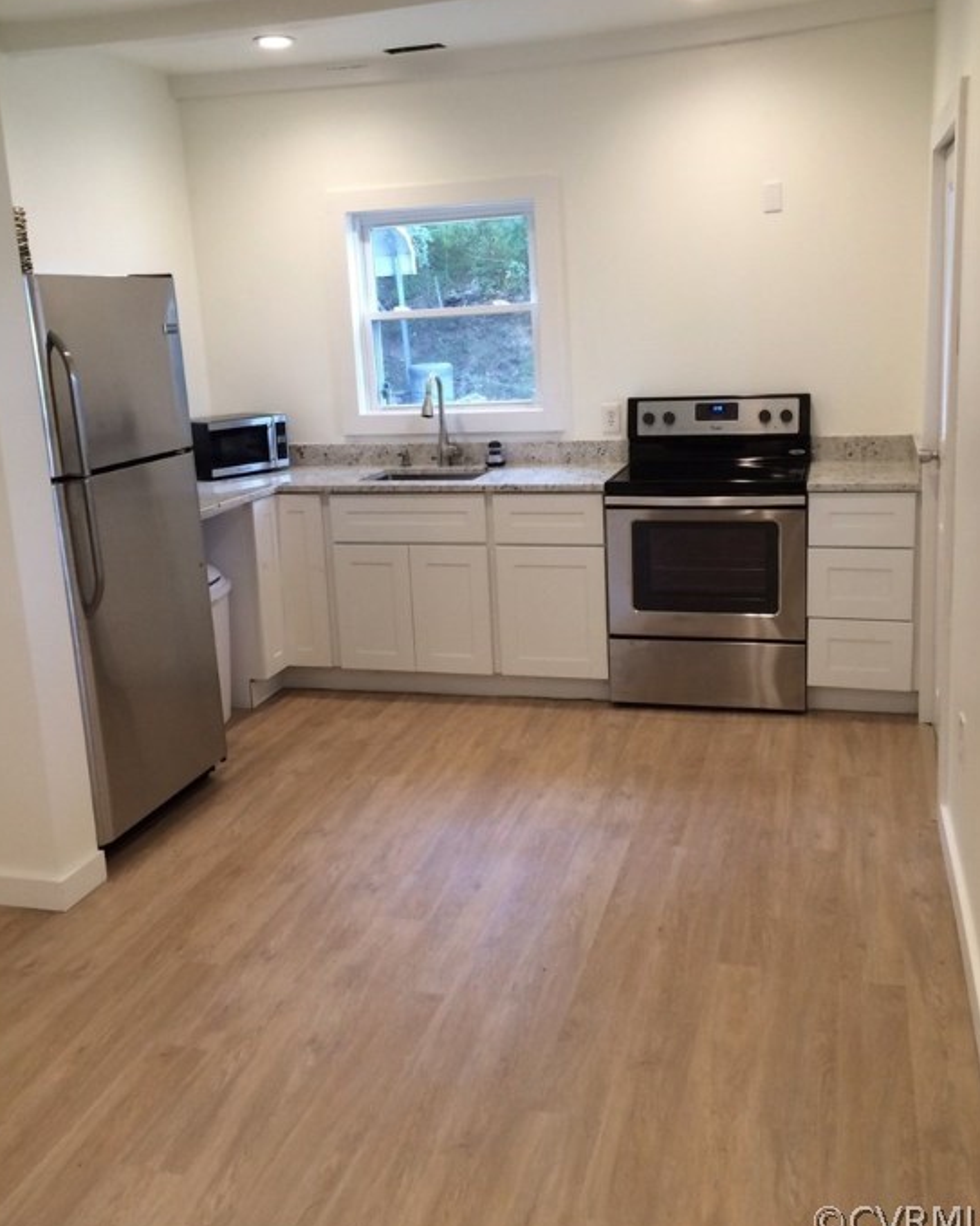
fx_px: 1160
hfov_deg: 45.8
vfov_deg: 55.6
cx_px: 500
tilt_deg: -13.3
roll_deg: +4.0
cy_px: 558
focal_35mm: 32
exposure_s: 1/30
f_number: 2.2
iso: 50
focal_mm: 4.15
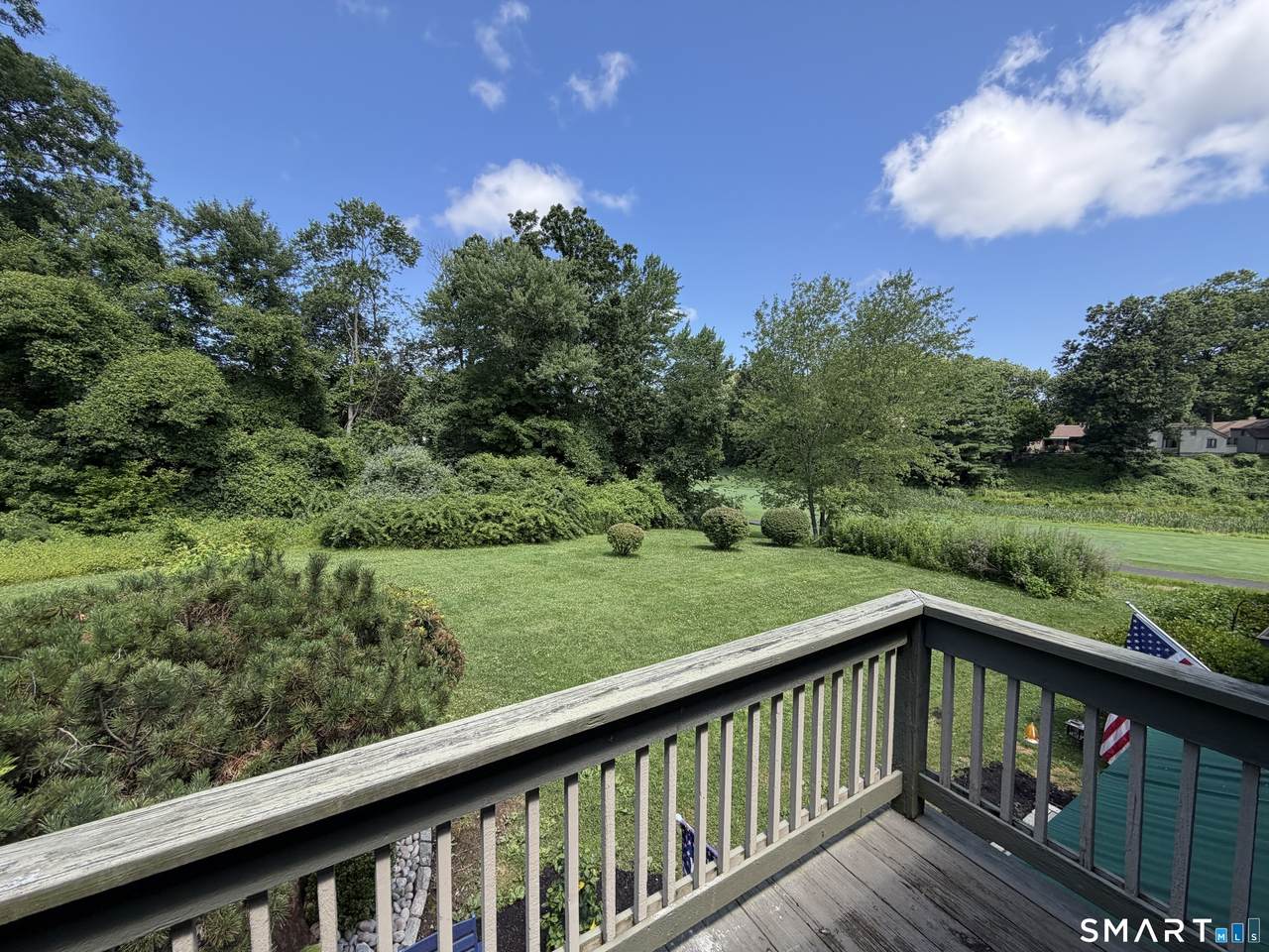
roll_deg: -0.3
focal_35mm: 14
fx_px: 513
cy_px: 476
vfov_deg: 85.7
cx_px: 634
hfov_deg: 102.1
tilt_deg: -3.6
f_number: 2.2
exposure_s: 1/564
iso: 40
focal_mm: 2.22
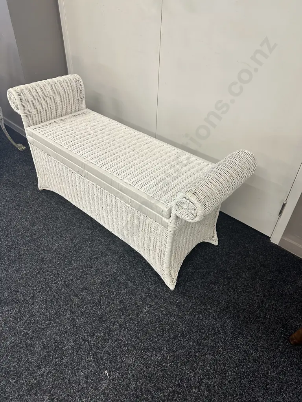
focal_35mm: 24
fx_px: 279
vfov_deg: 71.6
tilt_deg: -37.5
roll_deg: -1.7
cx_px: 151
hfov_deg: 56.8
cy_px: 201
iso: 125
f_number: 1.78
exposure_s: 1/100
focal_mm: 6.86
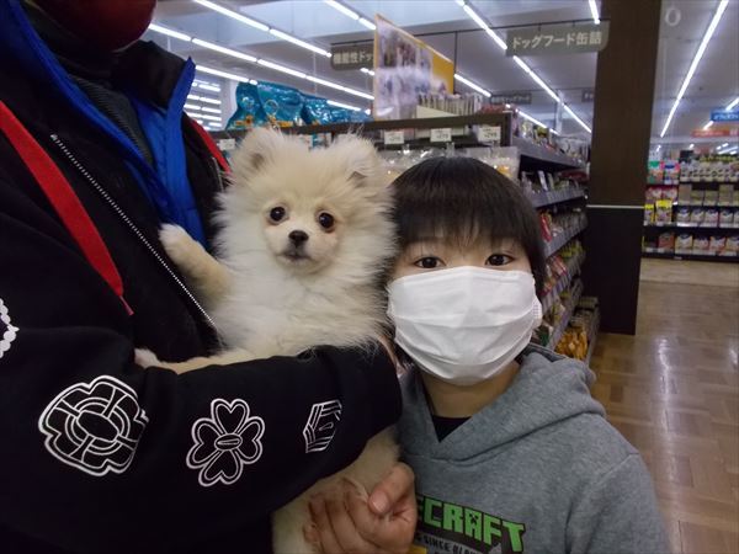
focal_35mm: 26
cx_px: 370
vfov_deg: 53.1
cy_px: 277
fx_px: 555
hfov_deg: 67.3
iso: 450
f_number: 3.2
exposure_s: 1/125
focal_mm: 4.6
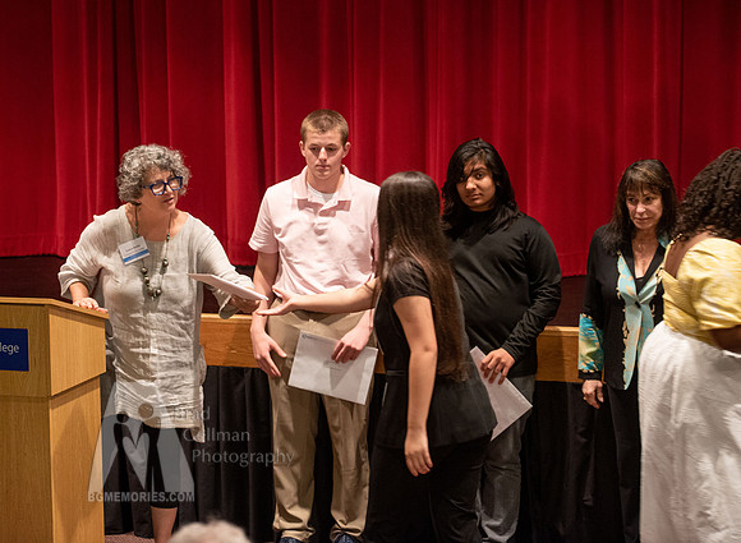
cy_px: 233
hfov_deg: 19.2
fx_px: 2191
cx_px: 277
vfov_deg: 14.1
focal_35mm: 103
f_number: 2.8
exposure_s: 1/80
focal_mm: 85
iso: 2500
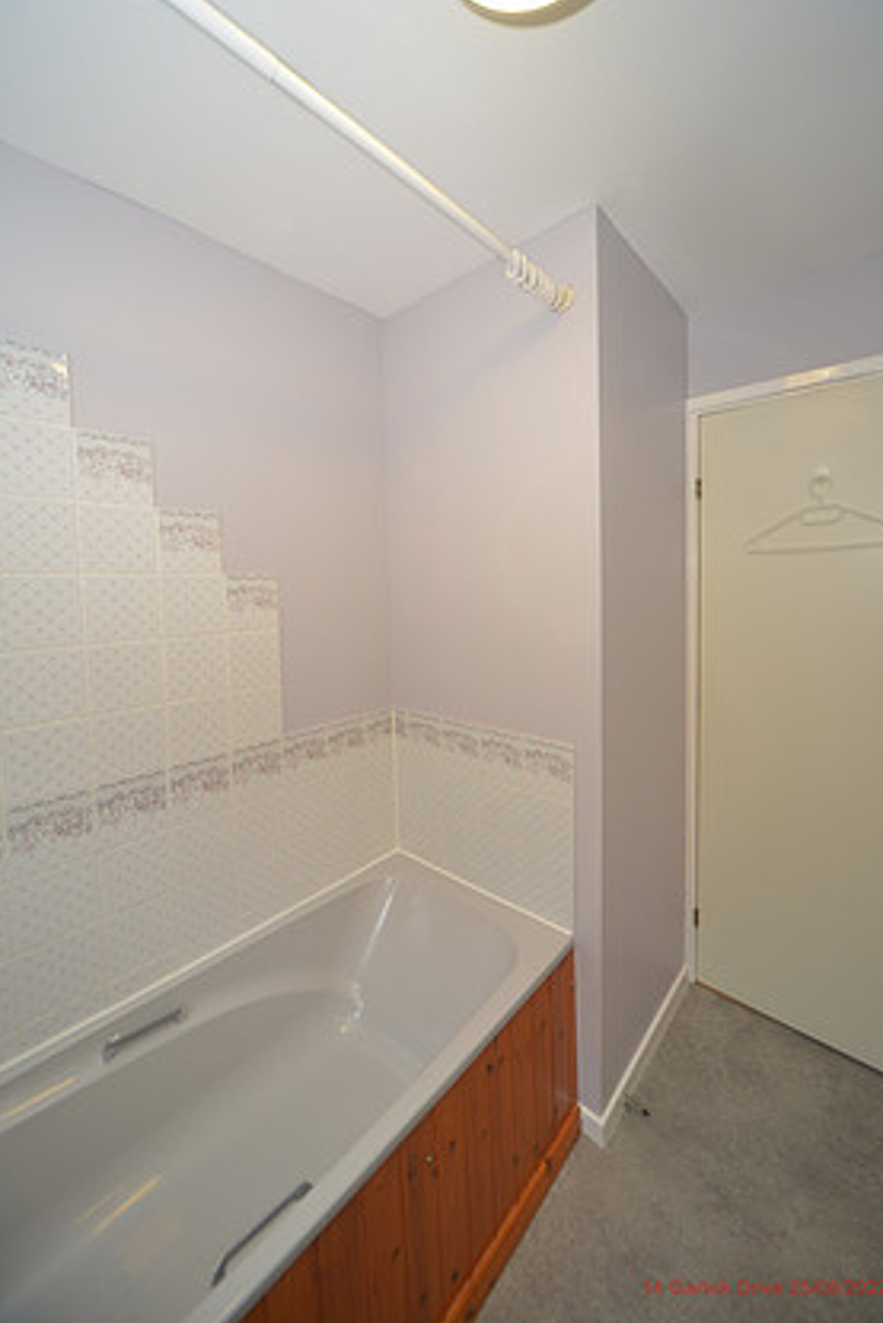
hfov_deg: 85.5
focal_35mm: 13
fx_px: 478
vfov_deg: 108.1
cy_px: 609
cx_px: 440
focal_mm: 12
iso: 640
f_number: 5.6
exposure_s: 1/30
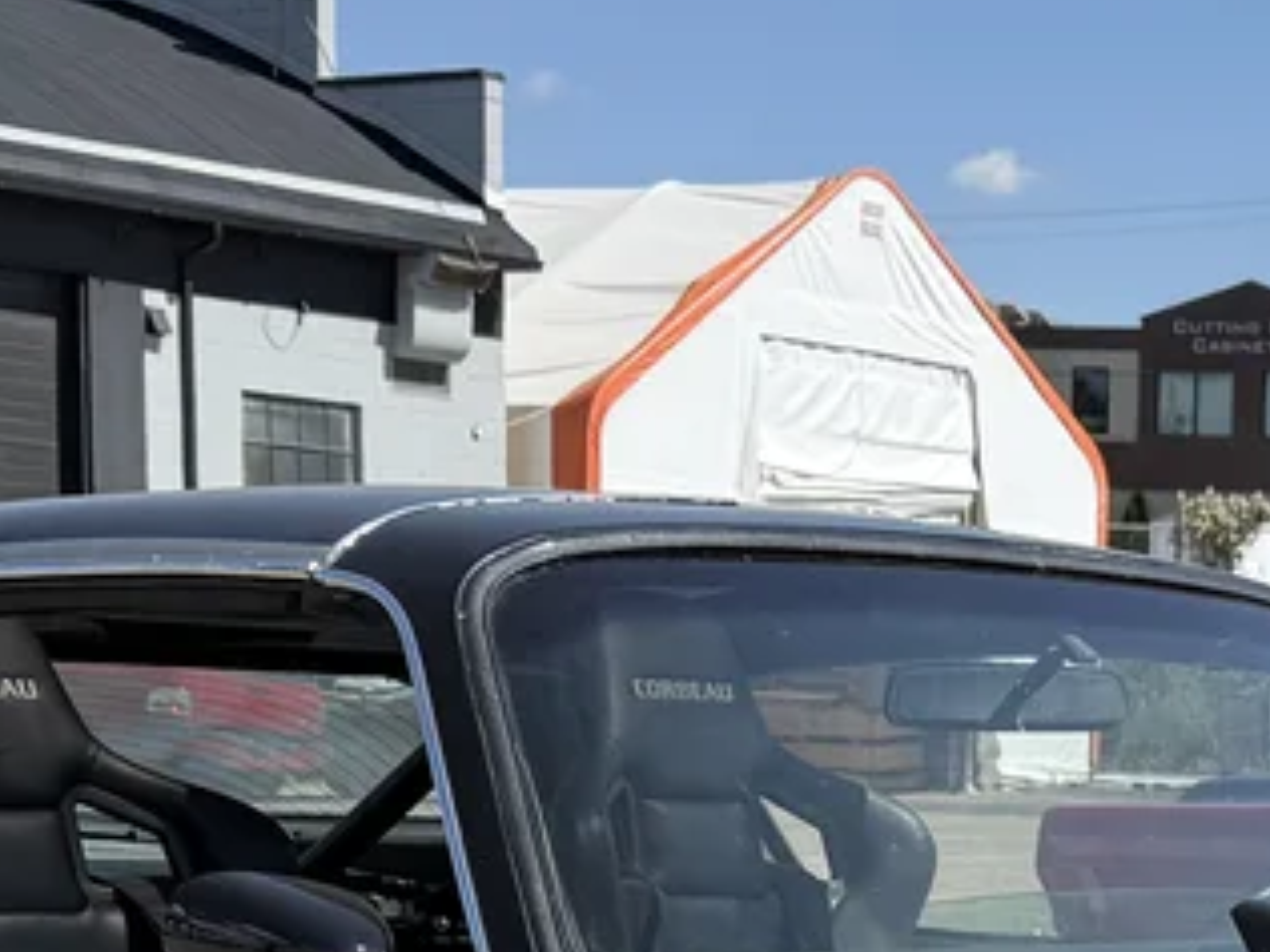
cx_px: 1338
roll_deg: -2.0
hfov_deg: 16.8
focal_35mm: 114
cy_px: 1745
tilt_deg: -12.4
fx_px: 4182
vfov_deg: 11.9
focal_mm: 6.76
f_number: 1.78
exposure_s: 1/3425
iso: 80
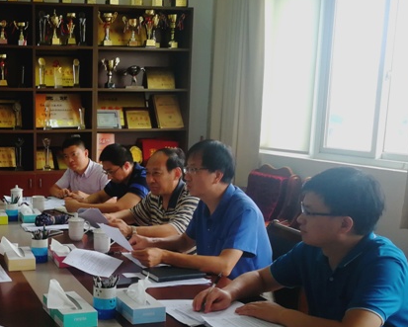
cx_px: 57
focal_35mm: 51
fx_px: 616
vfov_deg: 29.4
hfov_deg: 35.0
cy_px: 228
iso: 100
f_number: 2.2
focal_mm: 3.95
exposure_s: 1/50
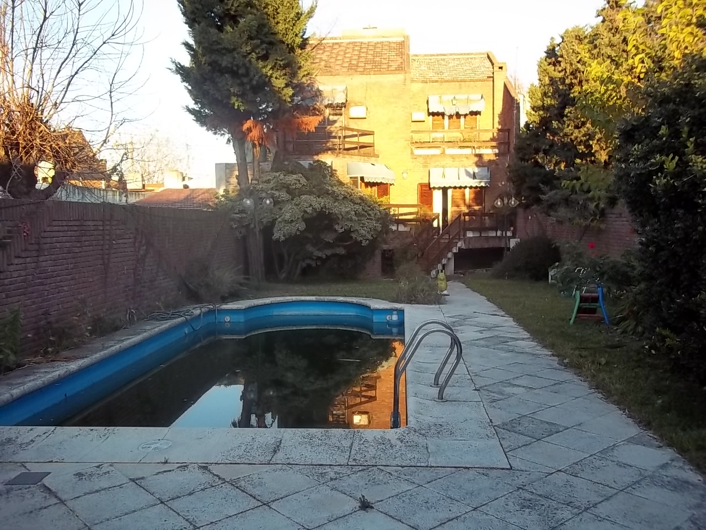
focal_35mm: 32
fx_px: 653
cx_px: 353
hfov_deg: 56.8
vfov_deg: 44.2
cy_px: 265
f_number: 2.9
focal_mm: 5.7
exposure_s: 1/160
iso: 80
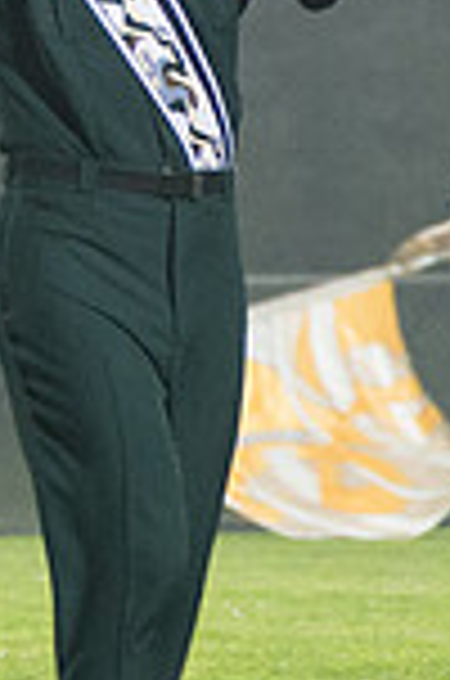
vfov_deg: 2.7
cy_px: 110
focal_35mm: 759
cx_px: -968
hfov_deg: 1.8
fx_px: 14296
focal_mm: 116
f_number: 4.8
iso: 4000
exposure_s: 1/160
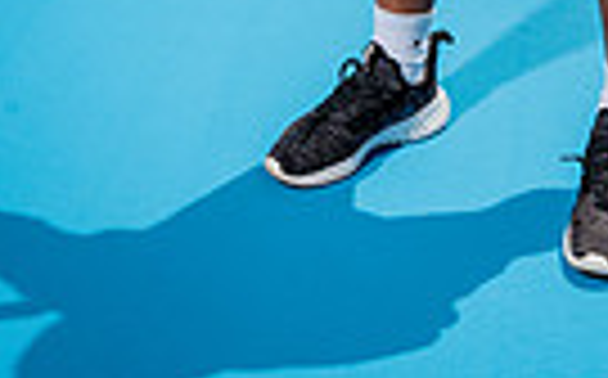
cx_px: 527
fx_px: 1969
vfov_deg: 9.6
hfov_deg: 17.3
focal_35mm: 119
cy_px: -567
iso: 100
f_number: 11
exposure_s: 1/200
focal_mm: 35
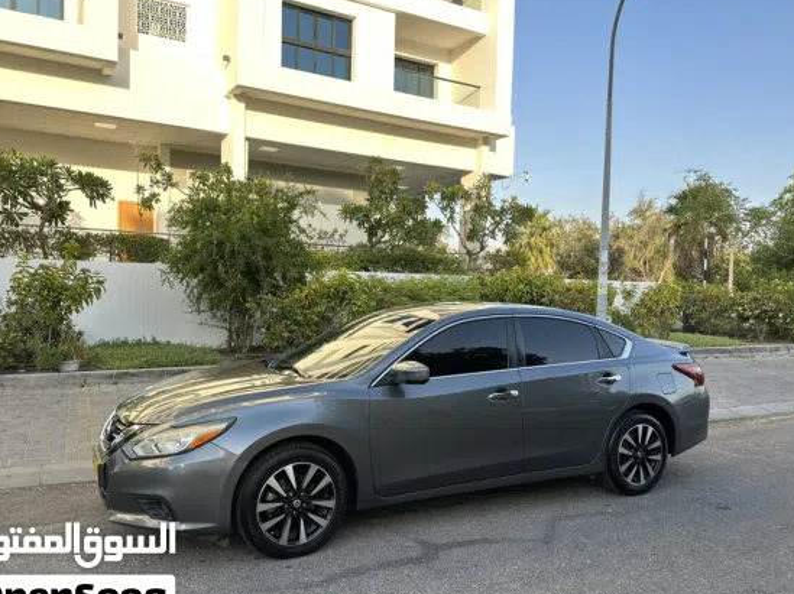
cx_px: 393
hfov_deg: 63.5
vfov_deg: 49.7
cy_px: 314
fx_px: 642
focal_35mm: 28
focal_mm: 6.86
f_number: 1.78
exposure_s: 1/496
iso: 80
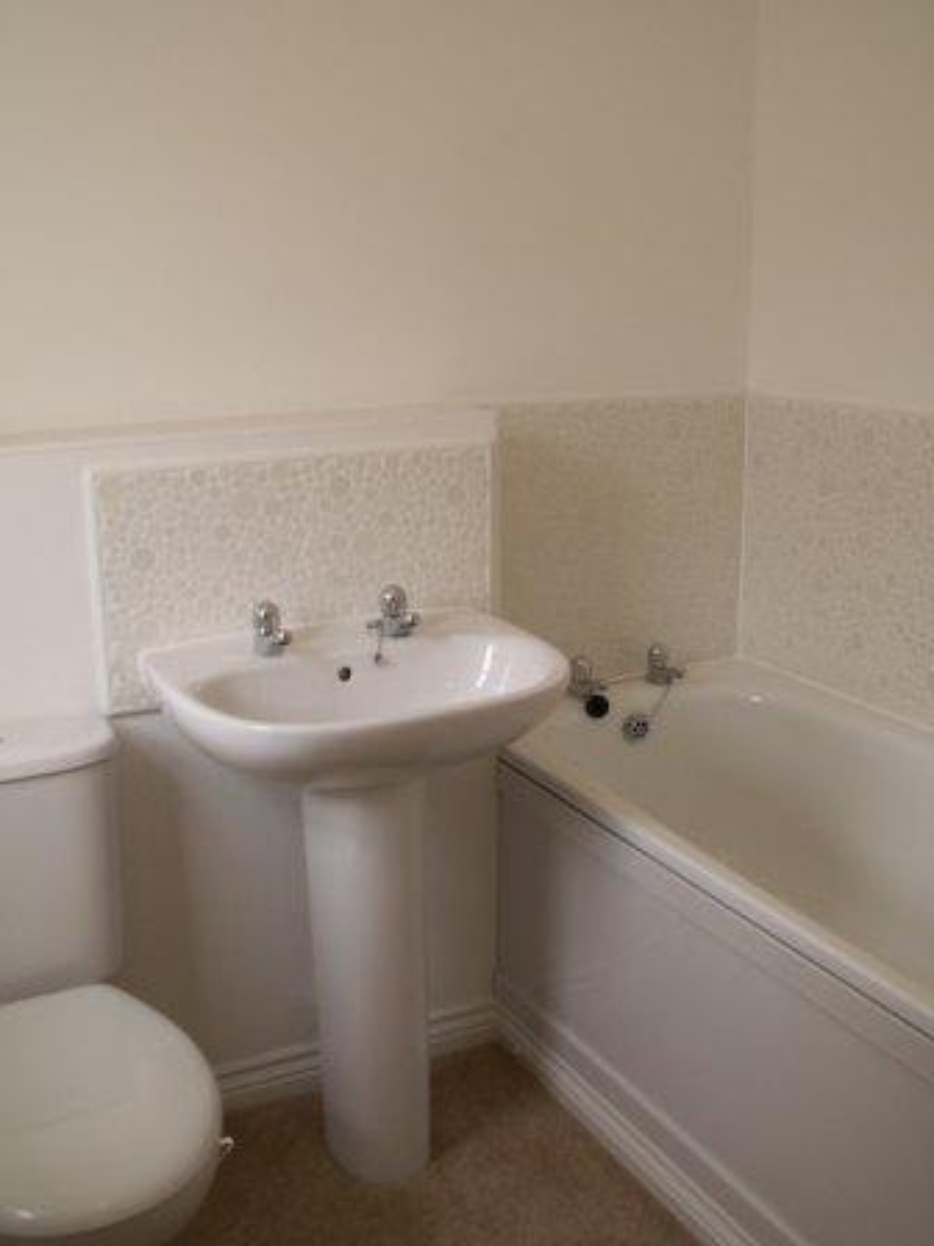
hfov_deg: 40.7
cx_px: 467
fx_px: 1259
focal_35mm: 35
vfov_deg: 52.6
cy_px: 623
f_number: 3.5
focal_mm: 5.86
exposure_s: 1/50
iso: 50
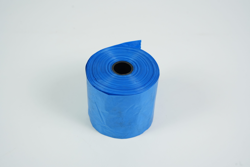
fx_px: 347
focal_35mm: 50
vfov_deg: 27.0
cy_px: 84
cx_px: 125
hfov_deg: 39.6
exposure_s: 1/320
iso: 1600
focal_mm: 50
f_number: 8
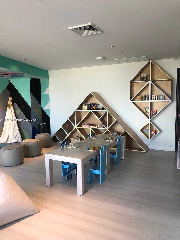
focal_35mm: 28
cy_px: 120
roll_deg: +1.1
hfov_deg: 49.7
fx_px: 194
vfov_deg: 63.4
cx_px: 90
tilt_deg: -4.4
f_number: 1.8
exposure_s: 1/24
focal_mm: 3.99
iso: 32
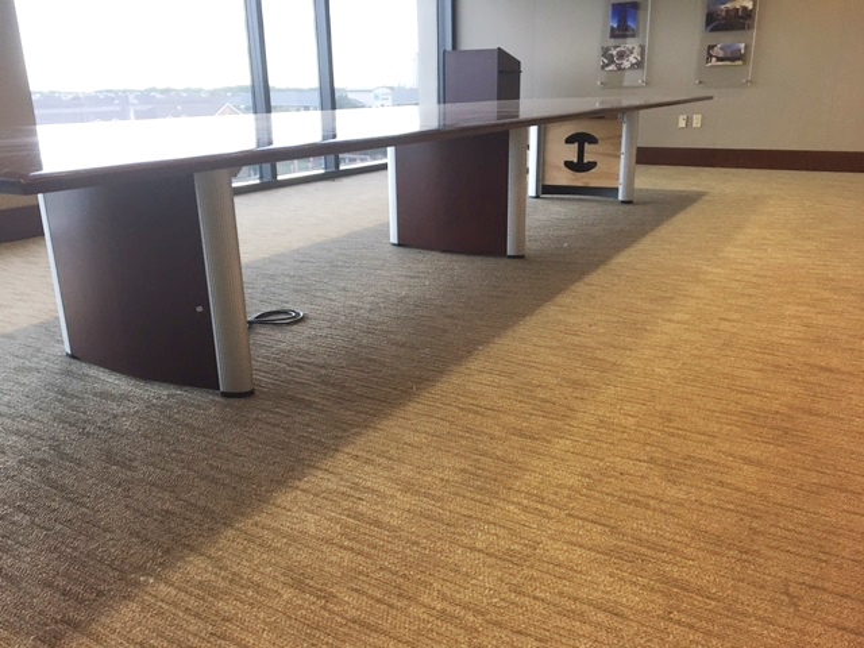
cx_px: 432
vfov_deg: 48.2
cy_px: 324
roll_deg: +1.3
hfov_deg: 61.7
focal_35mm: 29
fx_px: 724
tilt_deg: -16.6
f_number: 2.2
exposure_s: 1/30
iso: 80
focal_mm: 4.15
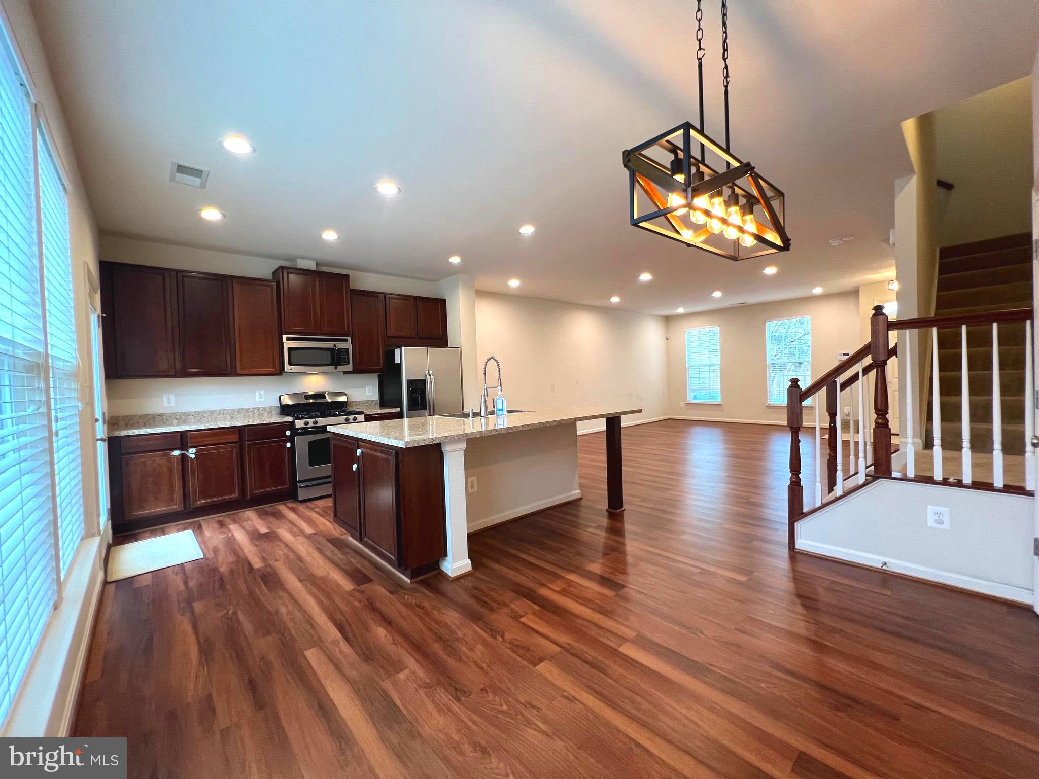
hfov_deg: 106.2
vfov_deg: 89.9
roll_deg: +1.8
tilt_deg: -2.0
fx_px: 390
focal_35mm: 13
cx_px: 520
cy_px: 390
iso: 160
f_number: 1.8
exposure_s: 1/60
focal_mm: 1.57
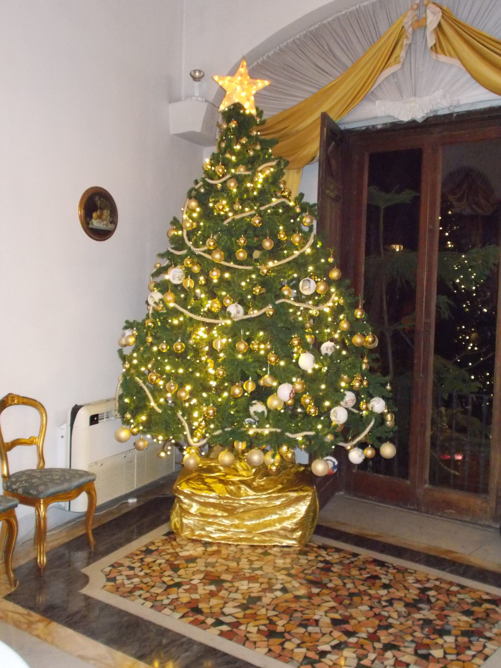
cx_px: 250
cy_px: 334
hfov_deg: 36.8
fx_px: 753
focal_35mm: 39
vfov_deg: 47.9
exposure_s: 1/30
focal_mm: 6.9
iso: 800
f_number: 3.9
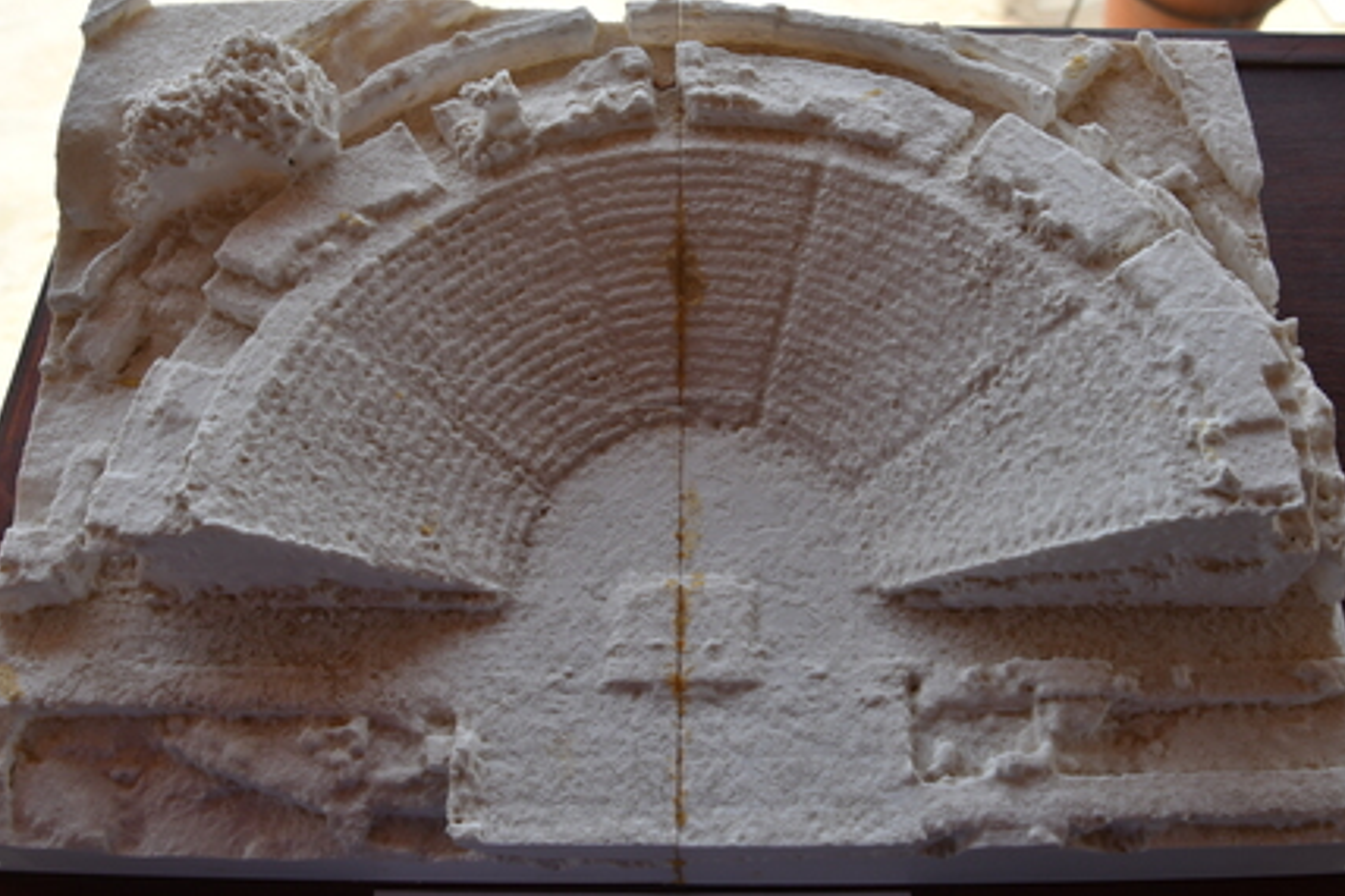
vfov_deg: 35.9
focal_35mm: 37
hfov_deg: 51.9
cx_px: 685
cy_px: 451
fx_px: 1382
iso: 250
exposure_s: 1/400
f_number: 6.3
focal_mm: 24
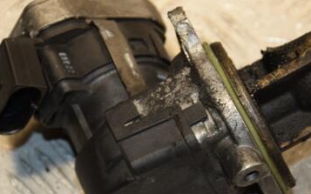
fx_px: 1634
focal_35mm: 193
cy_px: 91
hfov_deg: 10.9
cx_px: 158
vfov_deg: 6.8
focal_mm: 75
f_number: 5.3
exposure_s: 1/160
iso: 800
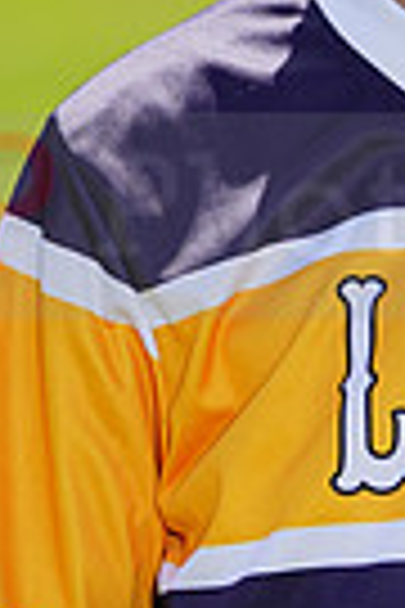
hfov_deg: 1.3
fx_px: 17532
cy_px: 176
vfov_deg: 2.0
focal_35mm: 1039
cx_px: 421
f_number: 7.1
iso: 100
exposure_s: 1/250
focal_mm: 241
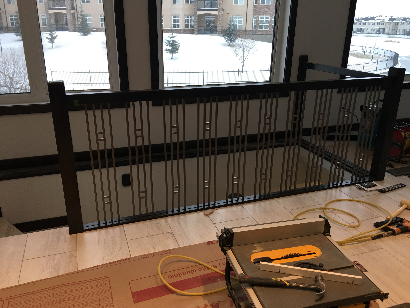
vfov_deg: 48.2
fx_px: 343
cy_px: 154
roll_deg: -1.0
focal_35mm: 29
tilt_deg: -19.7
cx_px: 205
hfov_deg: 61.7
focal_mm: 4.15
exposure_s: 1/30
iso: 40
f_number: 2.2
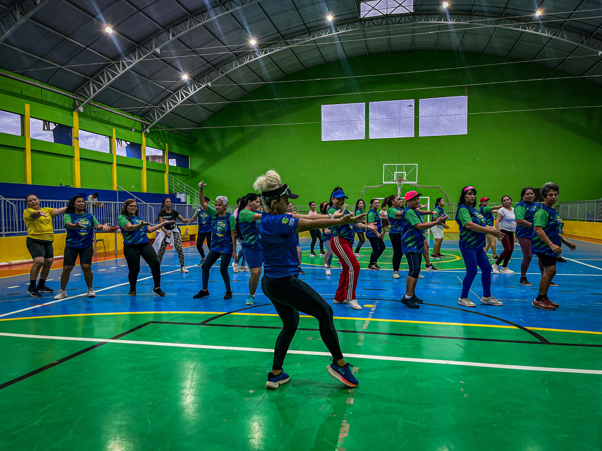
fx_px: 452
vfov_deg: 53.1
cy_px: 226
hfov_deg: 67.3
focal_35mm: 26
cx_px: 301
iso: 250
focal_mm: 5.1
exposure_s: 1/60
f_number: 1.6
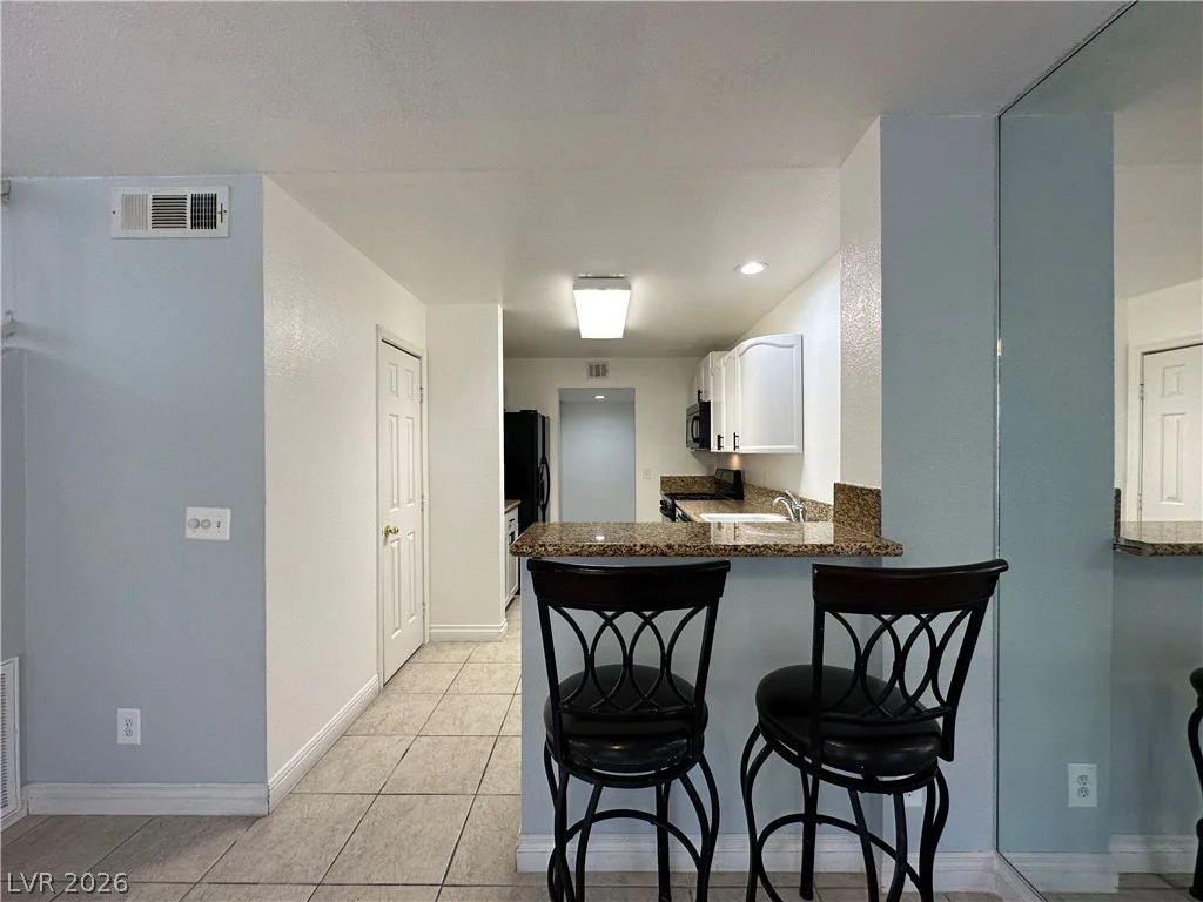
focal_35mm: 14
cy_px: 451
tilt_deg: -0.3
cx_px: 602
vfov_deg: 85.7
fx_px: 487
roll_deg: +0.3
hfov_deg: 102.1
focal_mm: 2.22
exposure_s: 1/120
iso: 125
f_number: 2.2
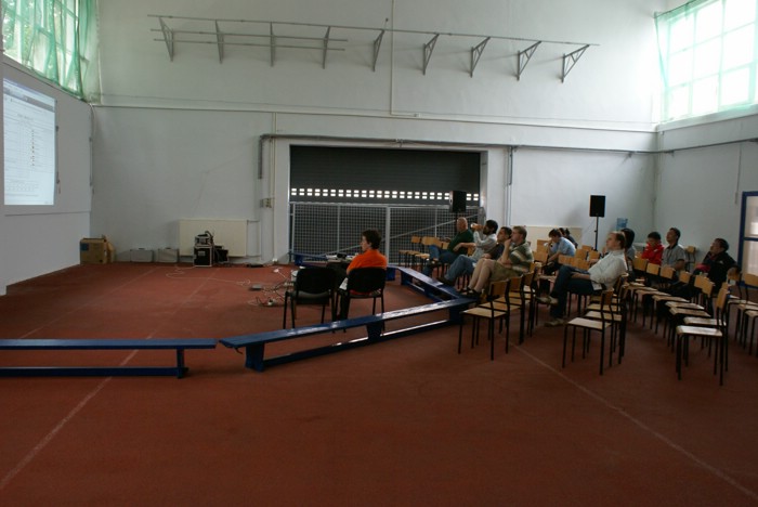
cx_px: 379
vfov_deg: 43.7
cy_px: 254
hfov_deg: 61.9
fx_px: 632
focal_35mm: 30
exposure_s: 1/25
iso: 400
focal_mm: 20
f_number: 5.6
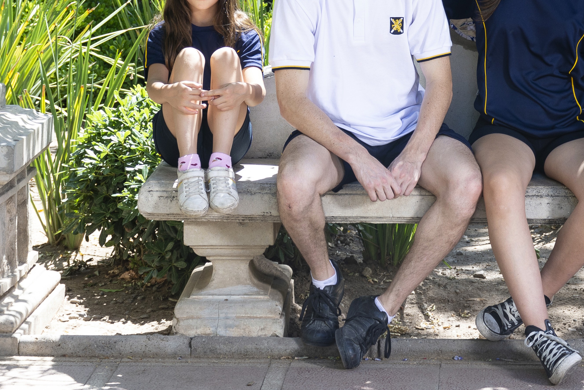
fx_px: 2304
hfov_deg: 14.4
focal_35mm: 142
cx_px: 473
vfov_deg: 9.6
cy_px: -33
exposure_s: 1/180
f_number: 5.6
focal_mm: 42
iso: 160
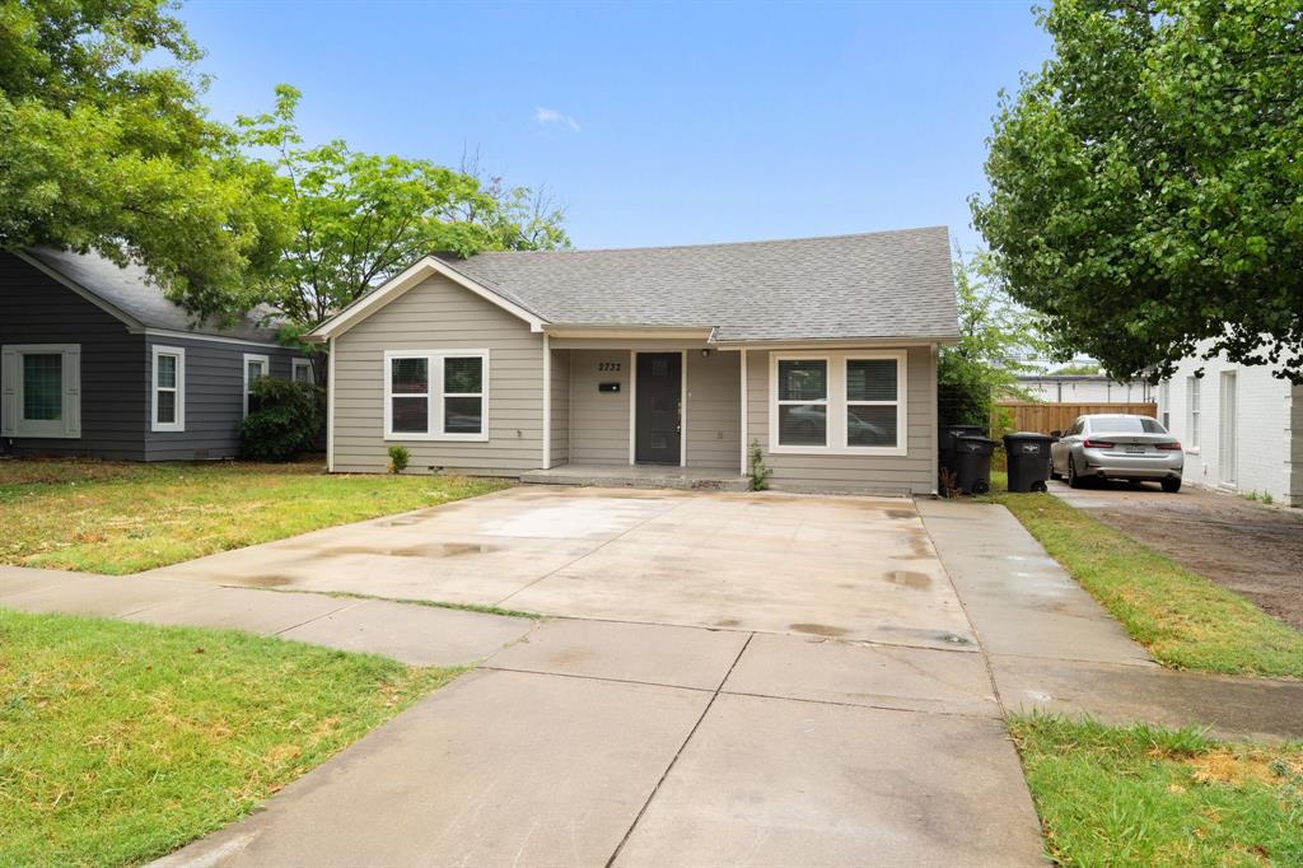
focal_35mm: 24
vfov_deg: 53.1
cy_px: 434
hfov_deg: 73.8
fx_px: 868
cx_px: 652
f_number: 8
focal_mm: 24
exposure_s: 1/80
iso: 100
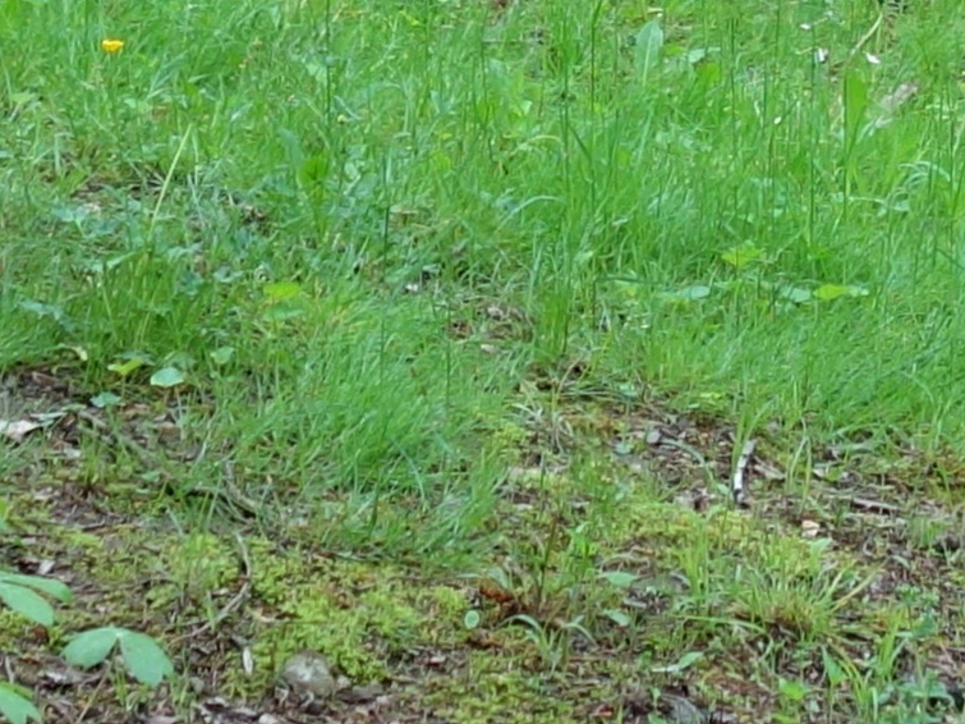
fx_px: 6996
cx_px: 977
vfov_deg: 5.7
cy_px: -972
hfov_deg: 7.9
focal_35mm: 251
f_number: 3.2
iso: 125
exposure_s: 1/100
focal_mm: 13.25
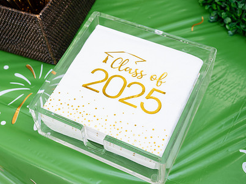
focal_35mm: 59
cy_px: 77
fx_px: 419
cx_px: 90
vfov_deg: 24.8
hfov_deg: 32.5
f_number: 5.6
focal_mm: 43
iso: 250
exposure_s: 1/80
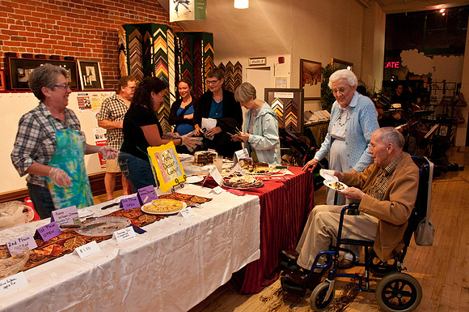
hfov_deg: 67.5
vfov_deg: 47.8
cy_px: 156
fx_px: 351
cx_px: 234
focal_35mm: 27
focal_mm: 18
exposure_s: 1/30
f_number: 6.3
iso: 1250
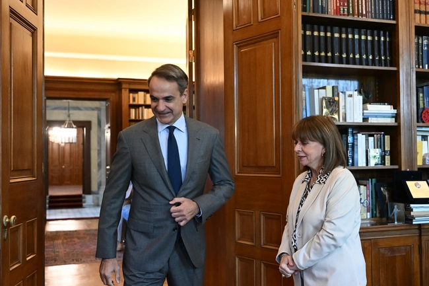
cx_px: 214
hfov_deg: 48.5
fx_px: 477
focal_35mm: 40
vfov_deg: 33.4
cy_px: 143
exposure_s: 1/250
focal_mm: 40
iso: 6400
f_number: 4
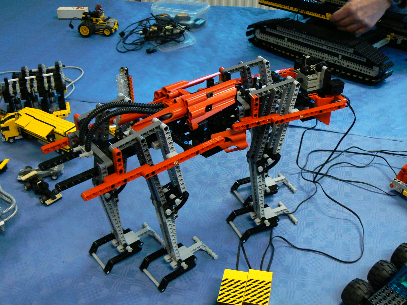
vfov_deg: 38.7
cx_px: 204
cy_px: 152
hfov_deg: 50.1
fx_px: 435
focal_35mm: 37
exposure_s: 1/13
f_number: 2.8
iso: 200
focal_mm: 6
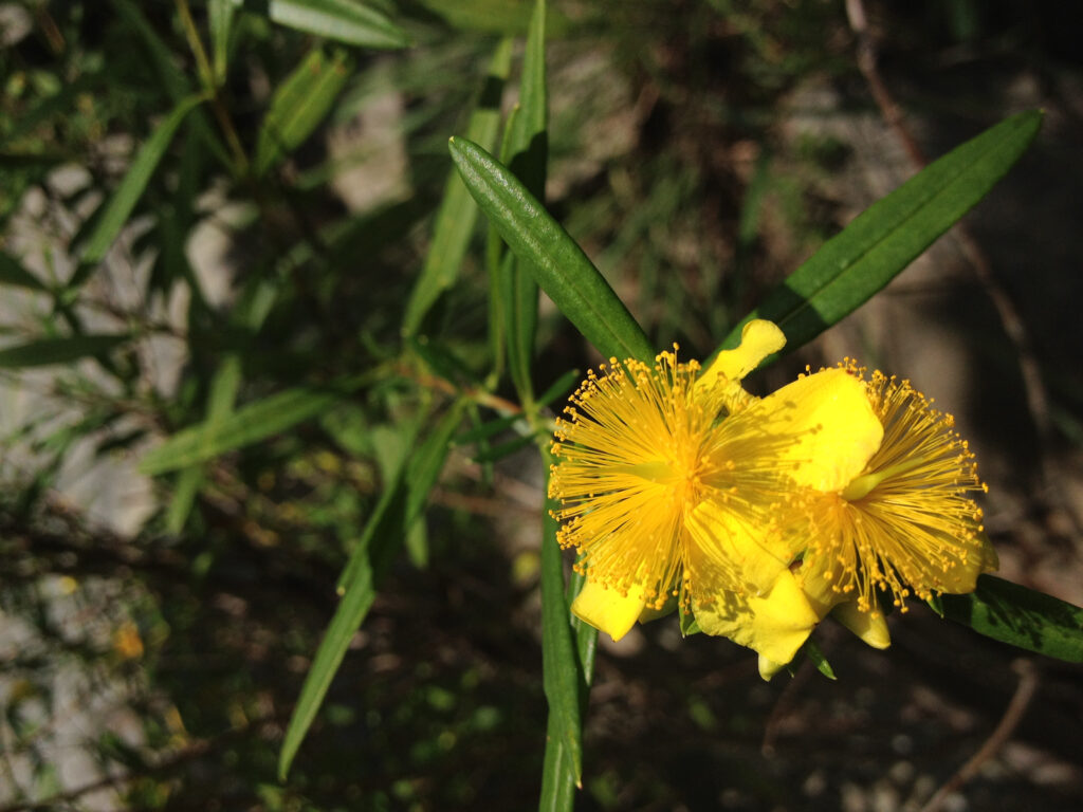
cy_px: 406
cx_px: 542
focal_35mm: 35
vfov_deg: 40.7
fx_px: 1095
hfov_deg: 52.6
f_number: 2.4
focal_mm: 4.28
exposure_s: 1/3460
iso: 64
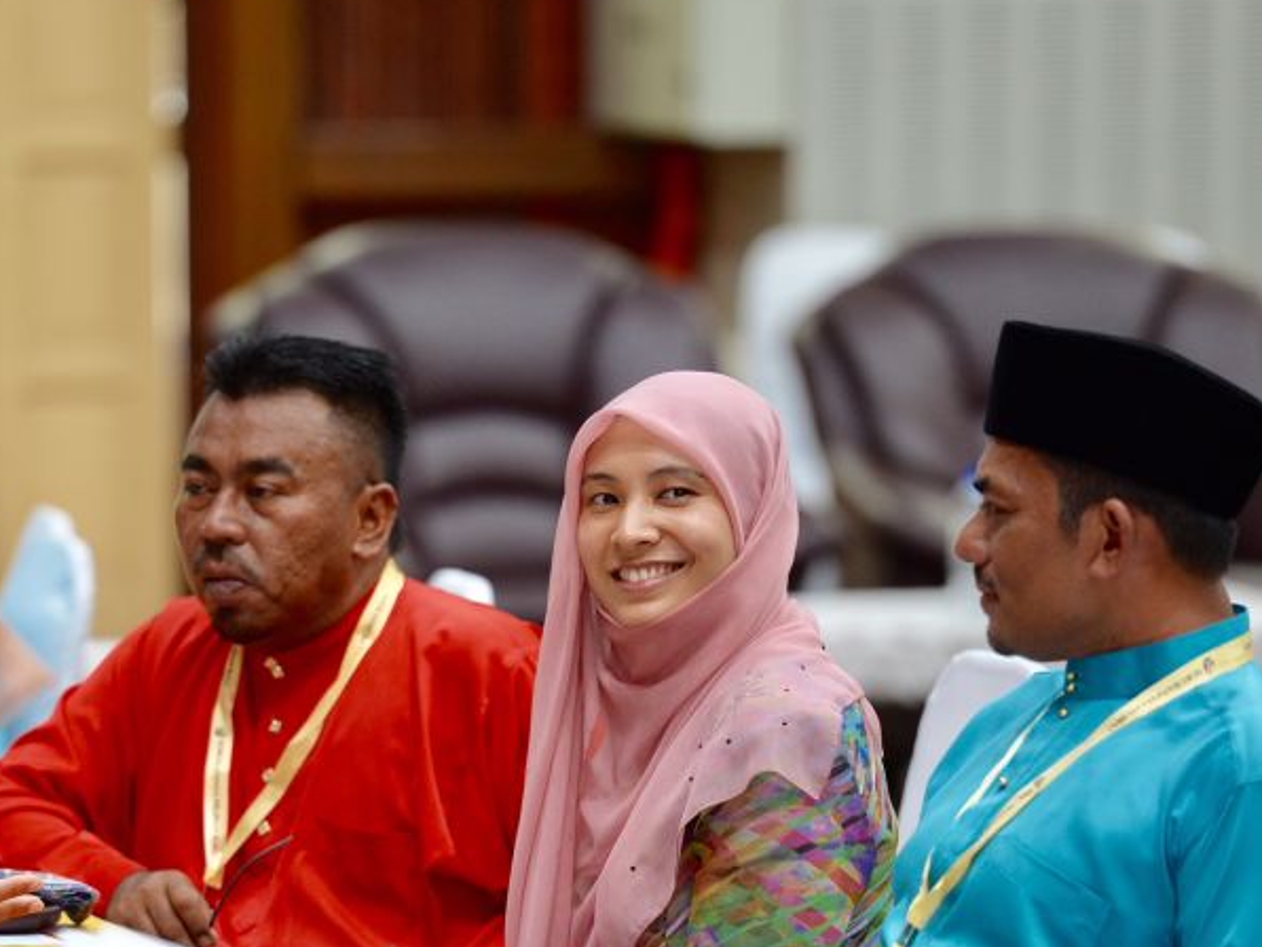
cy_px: 642
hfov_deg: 6.3
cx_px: 450
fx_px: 11450
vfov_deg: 4.7
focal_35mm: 314
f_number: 3.2
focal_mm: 195
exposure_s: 1/160
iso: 1000
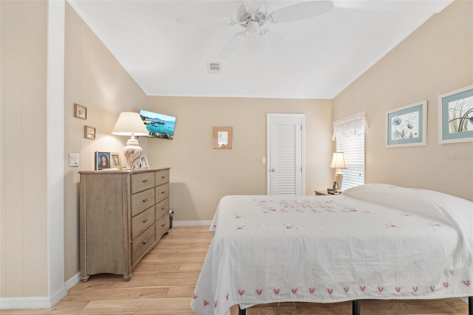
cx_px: 236
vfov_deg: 73.0
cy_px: 158
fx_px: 213
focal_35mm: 16
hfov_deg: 96.0
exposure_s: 1.3
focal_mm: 10.8
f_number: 8
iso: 100
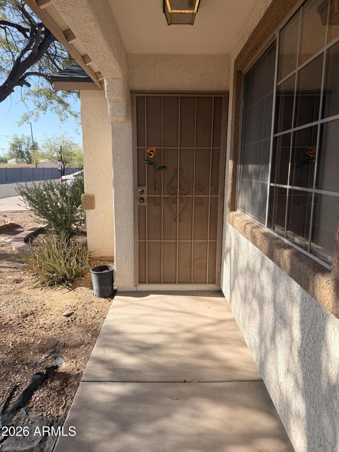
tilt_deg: -11.1
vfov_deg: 71.6
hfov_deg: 56.8
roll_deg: +0.4
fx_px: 313
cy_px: 226
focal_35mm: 24
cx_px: 170
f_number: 1.78
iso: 80
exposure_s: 1/2299
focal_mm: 6.76
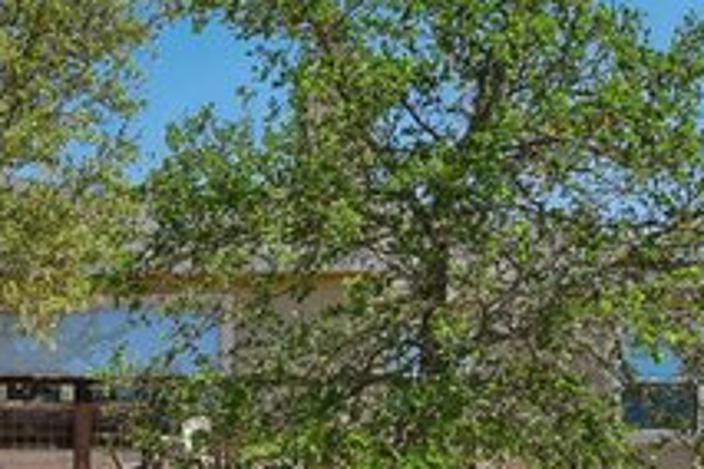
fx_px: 939
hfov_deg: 37.2
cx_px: 13
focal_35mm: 48
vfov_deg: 28.1
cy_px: 226
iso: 400
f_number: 8
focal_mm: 16
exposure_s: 1/250
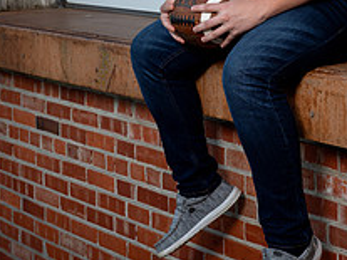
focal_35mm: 94
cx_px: 230
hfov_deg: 20.8
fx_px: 942
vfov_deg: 15.5
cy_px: 29
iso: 160
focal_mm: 45
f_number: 4.5
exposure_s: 1/160
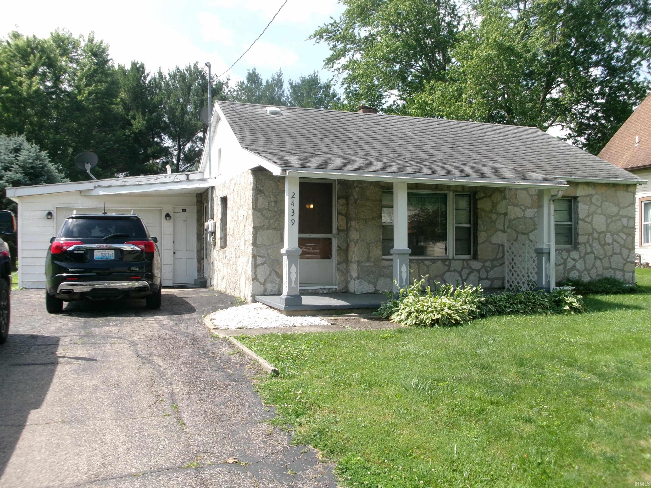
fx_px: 677
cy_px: 244
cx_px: 326
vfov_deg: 39.7
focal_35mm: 36
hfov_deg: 51.4
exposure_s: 1/70
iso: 100
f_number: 11.8
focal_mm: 6.4
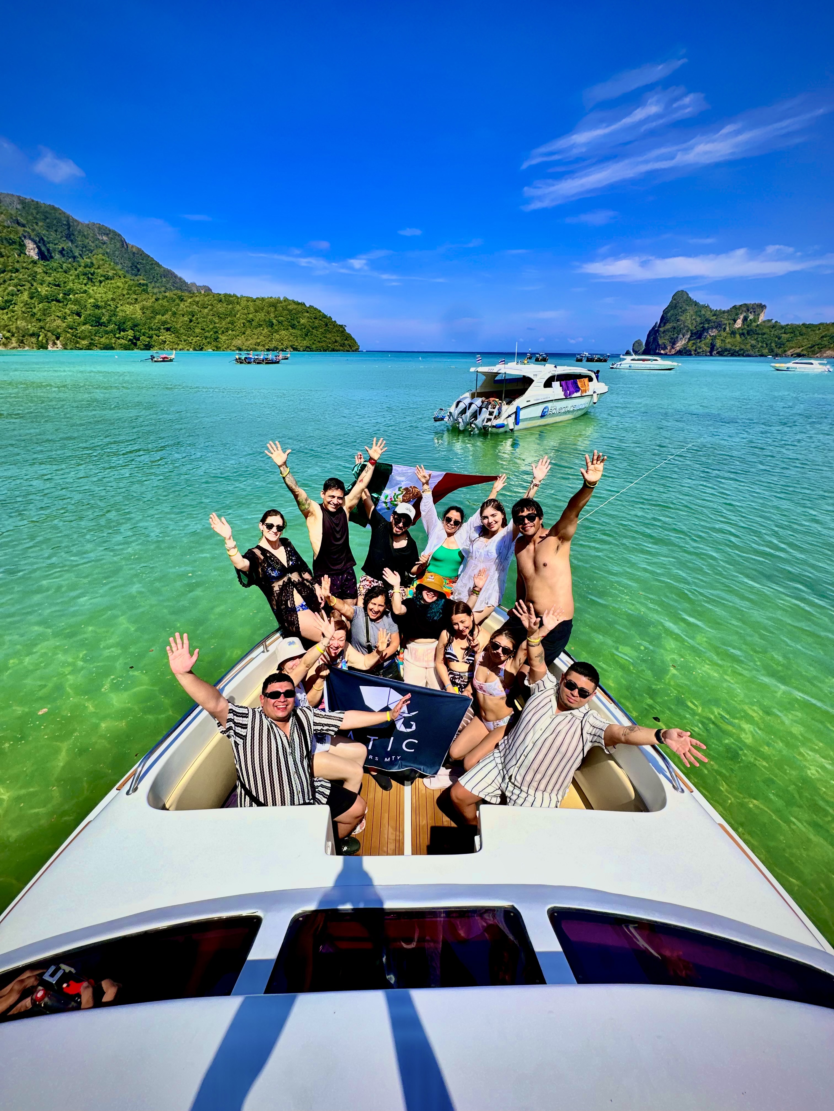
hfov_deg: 85.7
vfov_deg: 102.1
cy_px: 556
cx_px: 417
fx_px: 450
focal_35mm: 14
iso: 50
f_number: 2.2
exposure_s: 1/2618
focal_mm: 2.22
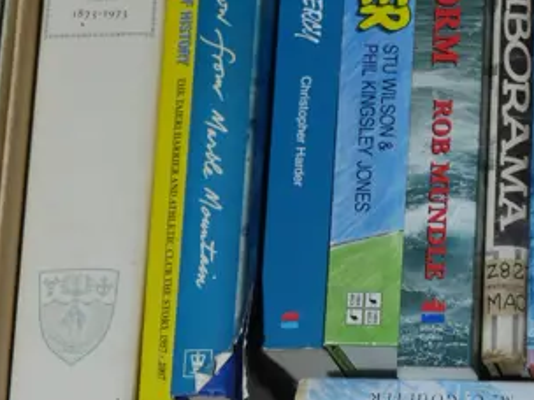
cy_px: 447
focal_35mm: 148
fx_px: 2283
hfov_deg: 13.1
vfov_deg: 9.9
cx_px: 608
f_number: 4.7
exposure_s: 1/60
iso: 200
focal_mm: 22
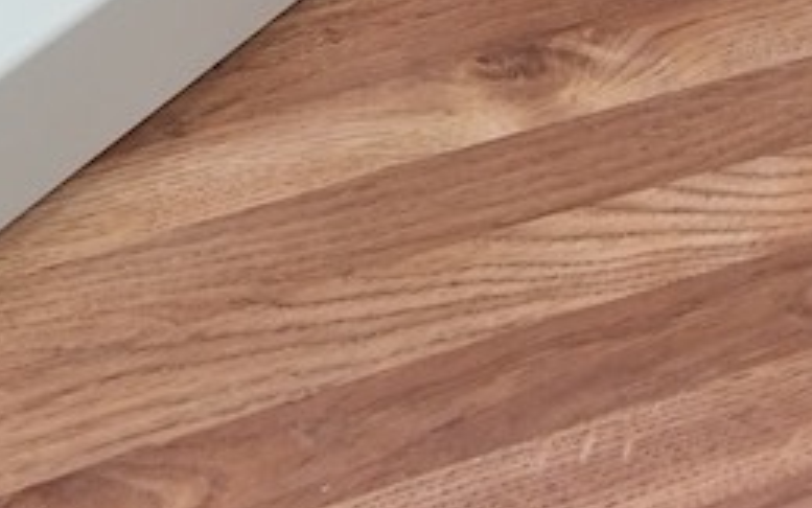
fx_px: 2368
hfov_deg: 17.4
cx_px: -420
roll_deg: +0.4
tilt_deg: -35.6
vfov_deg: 11.9
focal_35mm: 107
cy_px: -168
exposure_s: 1/33
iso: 40
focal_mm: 4.15
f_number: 2.2
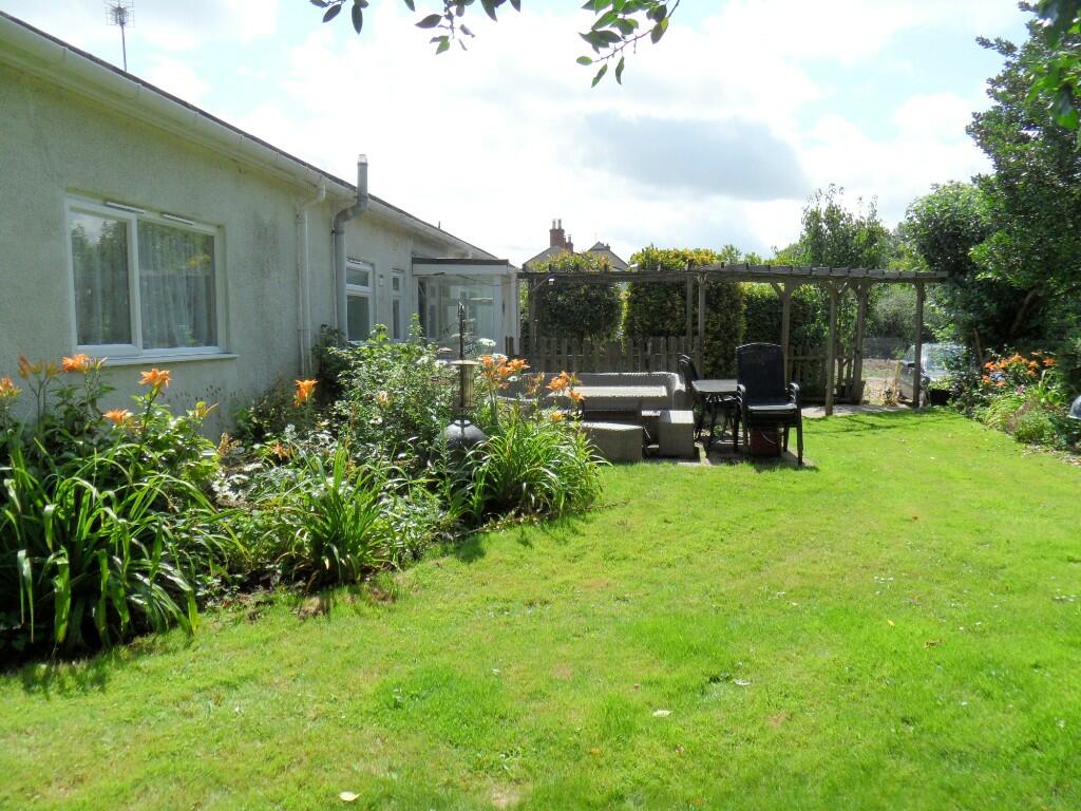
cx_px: 540
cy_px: 406
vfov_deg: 56.8
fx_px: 749
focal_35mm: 24
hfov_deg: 71.6
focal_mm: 3.9
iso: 80
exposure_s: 1/1000
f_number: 3.2
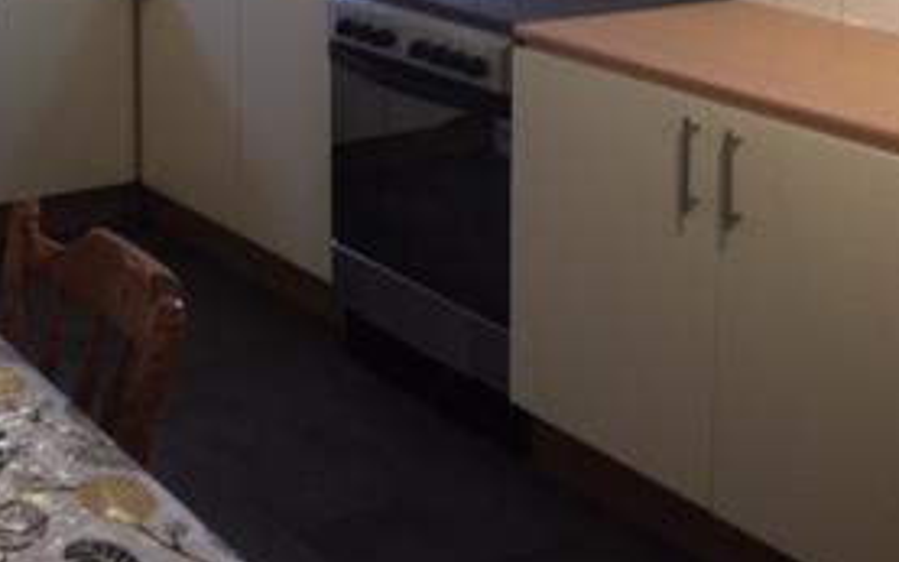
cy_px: -153
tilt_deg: -5.9
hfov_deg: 27.6
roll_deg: +0.4
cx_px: 39
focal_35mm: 71
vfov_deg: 17.3
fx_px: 1739
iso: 32
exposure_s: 1/50
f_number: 2.2
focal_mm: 4.15
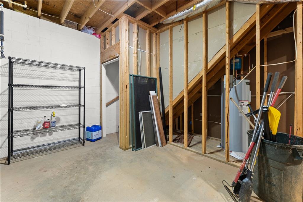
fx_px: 118
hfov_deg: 104.2
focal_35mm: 14
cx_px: 152
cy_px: 101
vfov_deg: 81.2
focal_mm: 14
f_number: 7.1
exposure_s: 1/2.5
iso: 800
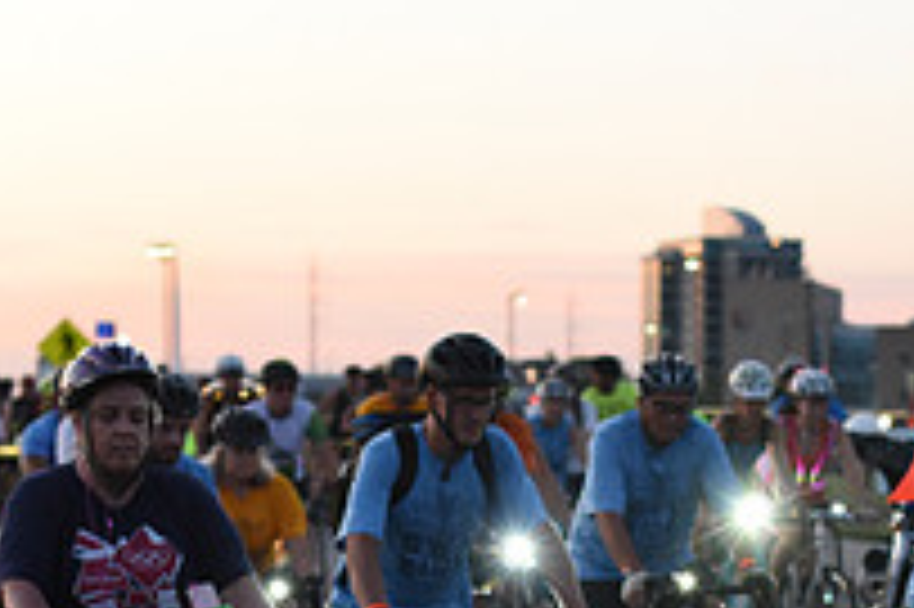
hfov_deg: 14.3
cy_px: 813
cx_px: 752
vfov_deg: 9.4
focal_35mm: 143
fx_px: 3628
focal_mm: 50
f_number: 2.8
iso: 2500
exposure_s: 1/400
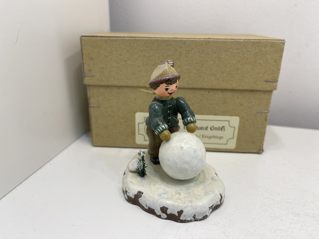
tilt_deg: -22.4
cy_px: 120
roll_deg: -1.1
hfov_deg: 69.4
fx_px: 230
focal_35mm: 25
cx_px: 160
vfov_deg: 54.9
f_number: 1.6
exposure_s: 1/216
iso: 32
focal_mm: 5.1
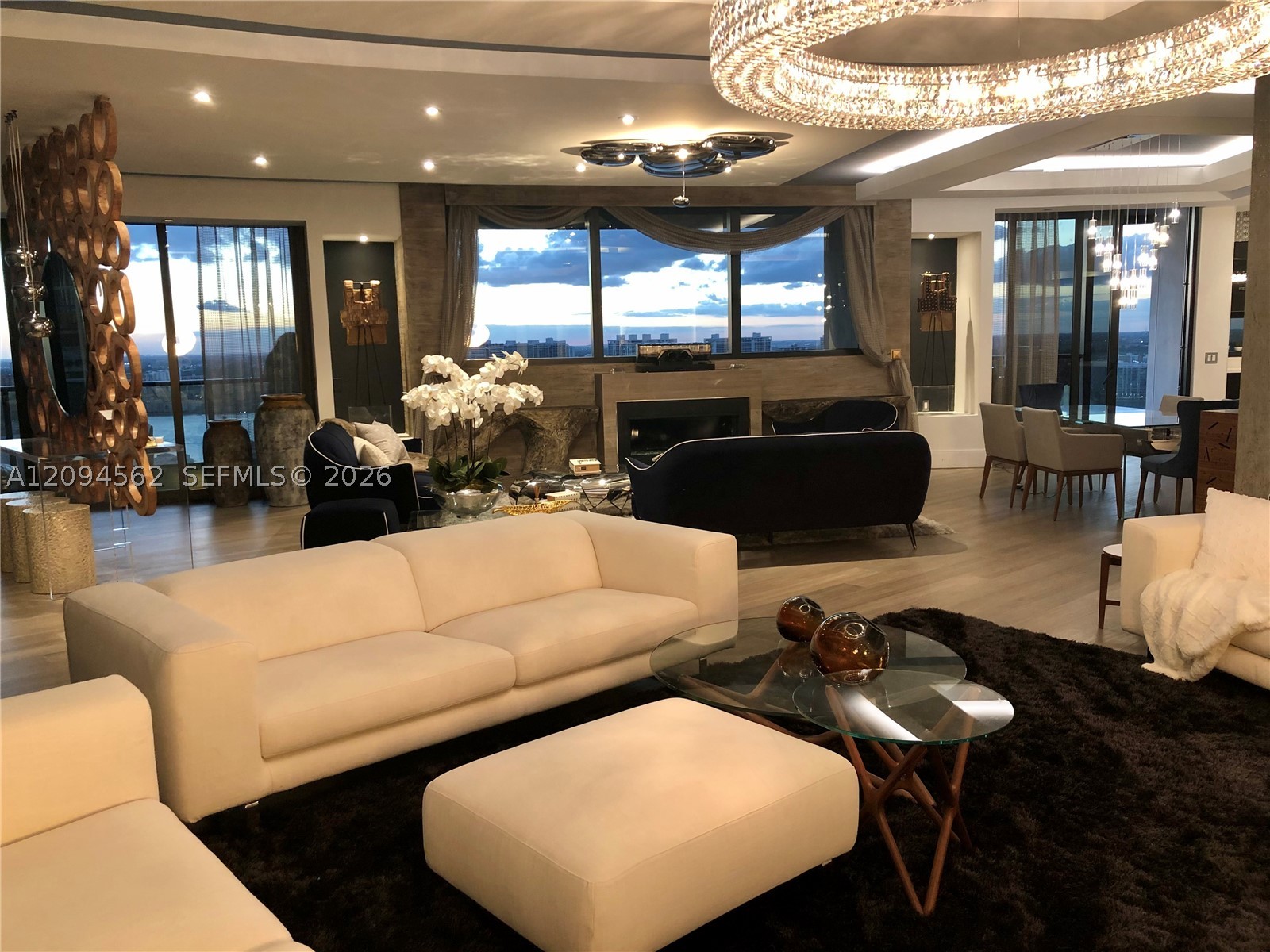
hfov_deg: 63.4
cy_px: 476
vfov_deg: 49.7
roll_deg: +1.1
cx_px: 635
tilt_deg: -8.0
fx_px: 1027
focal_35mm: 28
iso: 50
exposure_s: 1/15
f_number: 1.8
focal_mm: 4
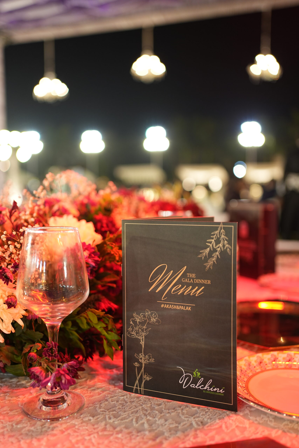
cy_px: 224
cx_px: 150
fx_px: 436
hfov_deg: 37.9
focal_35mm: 35
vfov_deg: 54.4
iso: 800
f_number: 2.2
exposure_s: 1/125
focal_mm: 35
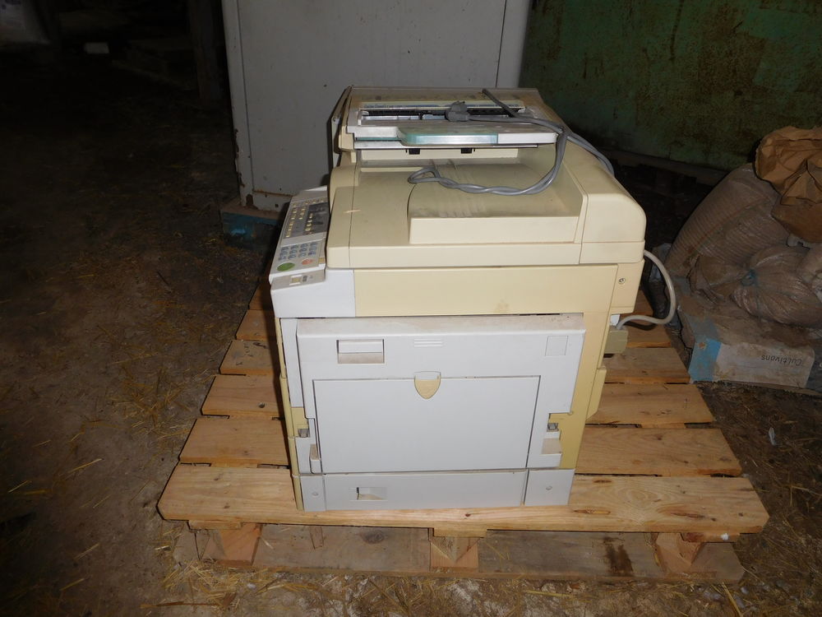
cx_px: 411
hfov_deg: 69.4
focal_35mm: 25
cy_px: 308
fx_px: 594
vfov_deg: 54.9
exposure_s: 1/30
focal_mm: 4.5
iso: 200
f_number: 3.4
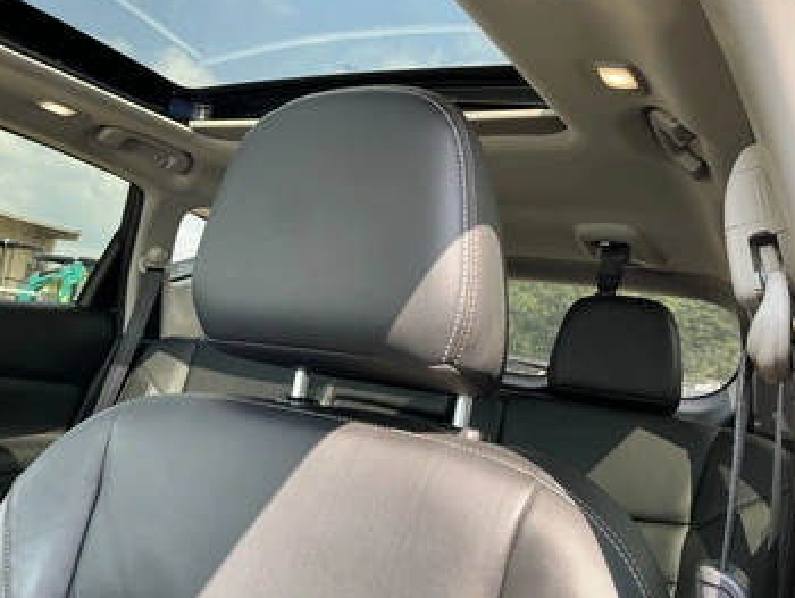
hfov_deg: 56.7
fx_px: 735
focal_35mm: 32
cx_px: 373
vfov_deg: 44.2
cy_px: 291
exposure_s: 1/122
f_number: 1.8
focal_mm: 3
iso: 25
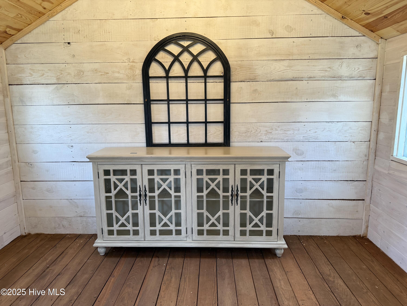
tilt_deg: -8.9
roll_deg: +0.8
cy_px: 153
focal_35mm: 24
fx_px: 282
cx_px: 204
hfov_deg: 71.6
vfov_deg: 56.8
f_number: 1.78
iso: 160
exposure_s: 1/120
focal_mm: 6.76
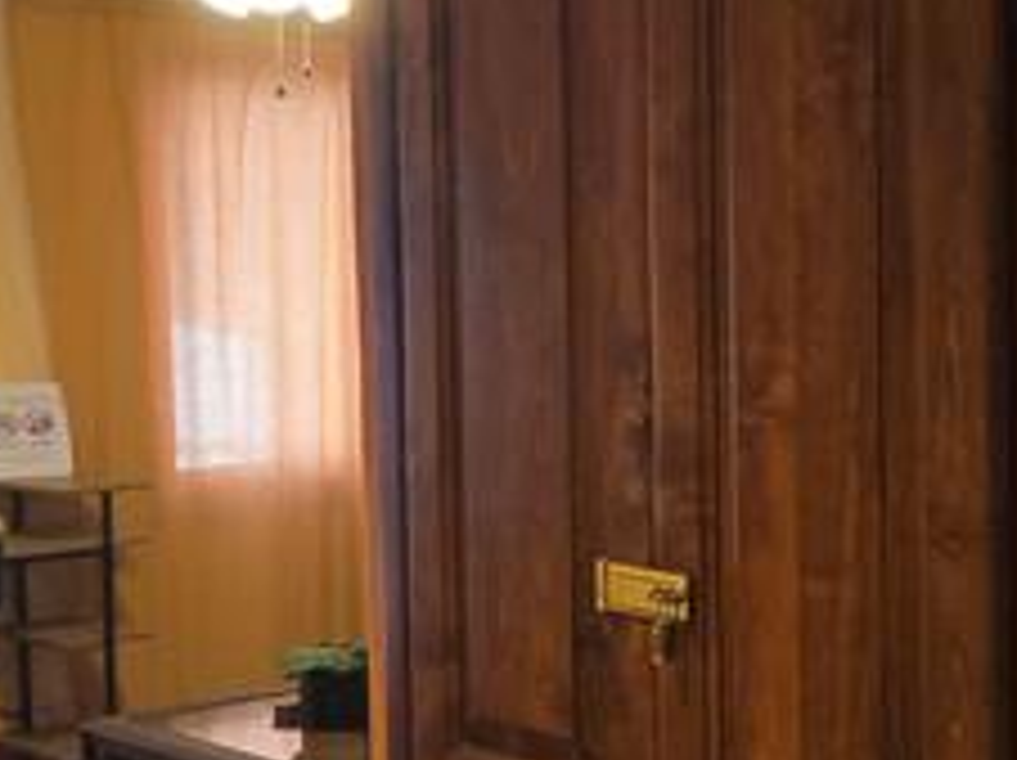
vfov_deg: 24.8
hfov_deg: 26.5
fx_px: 1732
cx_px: 1400
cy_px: 418
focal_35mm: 59
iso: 320
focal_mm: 2.2
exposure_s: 1/60
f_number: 1.9
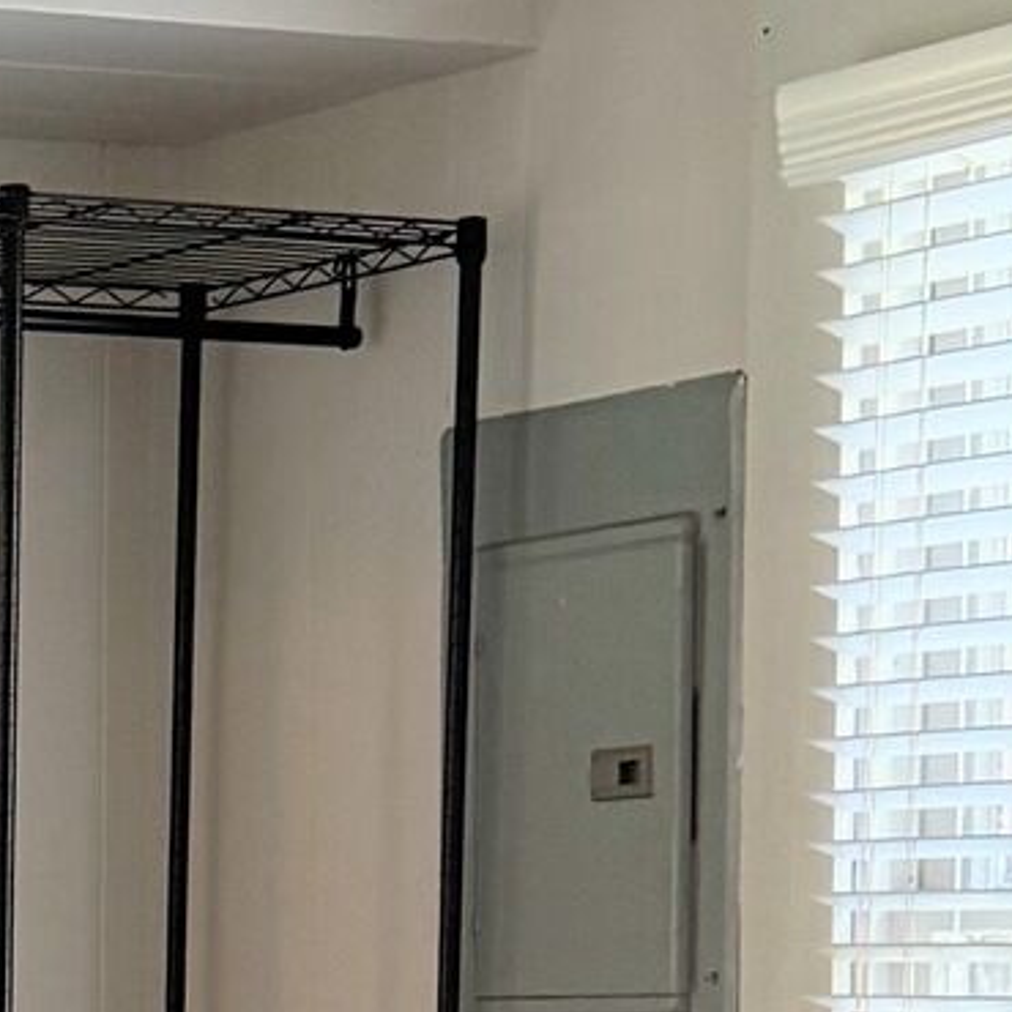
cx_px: -656
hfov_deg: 12.4
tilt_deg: -4.5
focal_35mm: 132
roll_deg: -0.6
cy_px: 1343
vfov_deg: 12.8
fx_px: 4366
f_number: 1.78
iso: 320
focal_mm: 6.76
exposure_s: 1/120
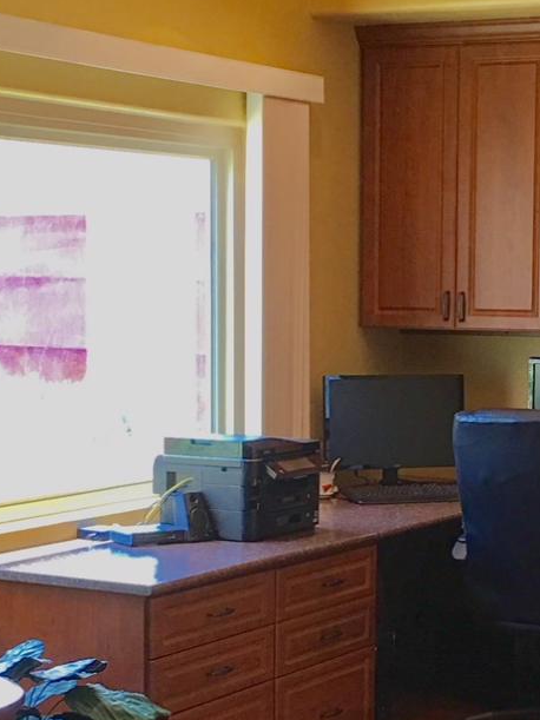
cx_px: 395
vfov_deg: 20.5
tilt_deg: -5.9
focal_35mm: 95
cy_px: 513
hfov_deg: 15.5
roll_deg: -0.8
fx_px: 1977
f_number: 2.2
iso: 32
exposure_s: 1/30
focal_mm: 4.15
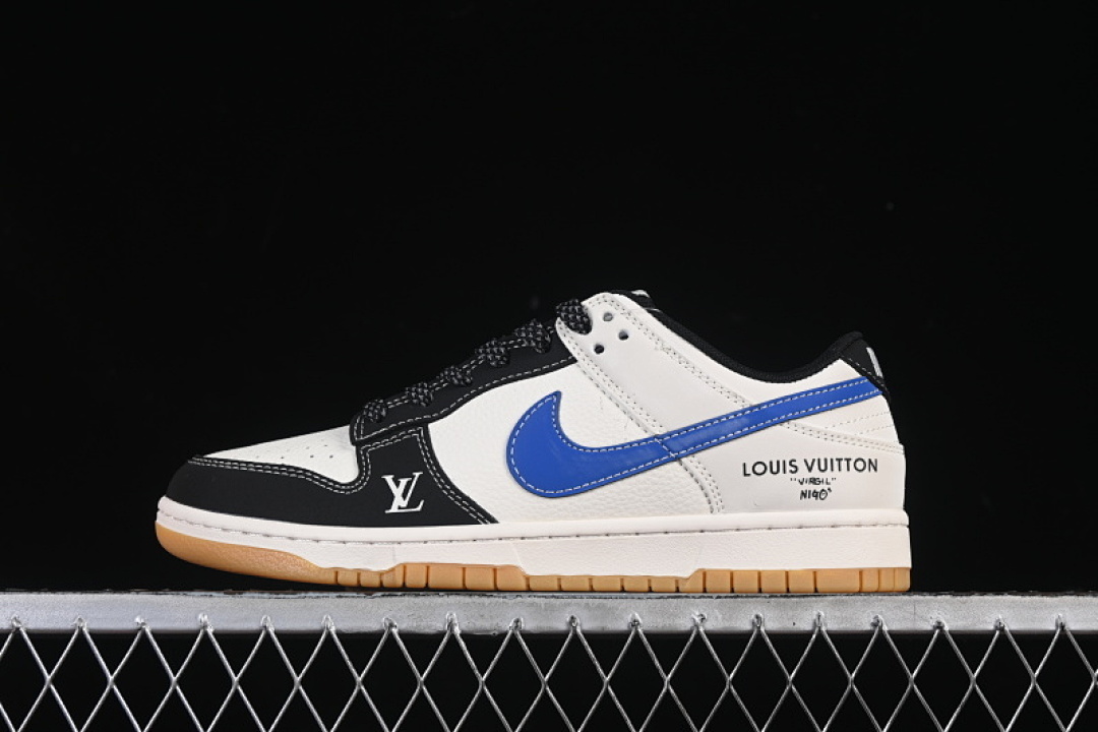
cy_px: 366
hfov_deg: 27.0
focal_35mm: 75
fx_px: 2287
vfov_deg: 18.2
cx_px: 549
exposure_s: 1/80
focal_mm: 50
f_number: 8
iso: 160
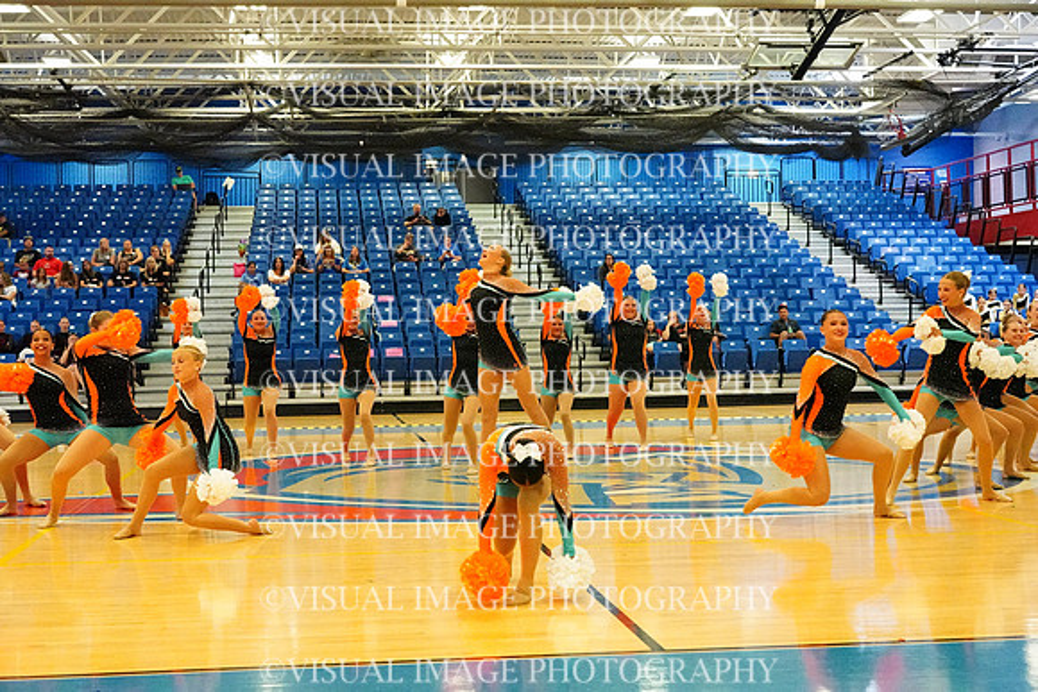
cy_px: 346
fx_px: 1557
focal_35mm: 54
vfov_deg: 25.1
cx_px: 519
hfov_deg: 36.9
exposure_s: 1/1000
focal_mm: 54
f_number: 4
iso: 25600
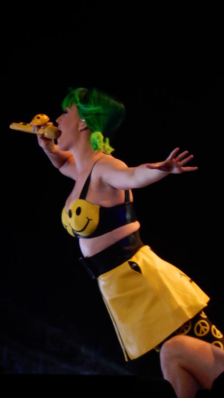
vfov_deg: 3.6
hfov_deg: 2.0
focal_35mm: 601
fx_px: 6345
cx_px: 84
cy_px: 199
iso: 400
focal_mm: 99
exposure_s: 1/160
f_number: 6.3
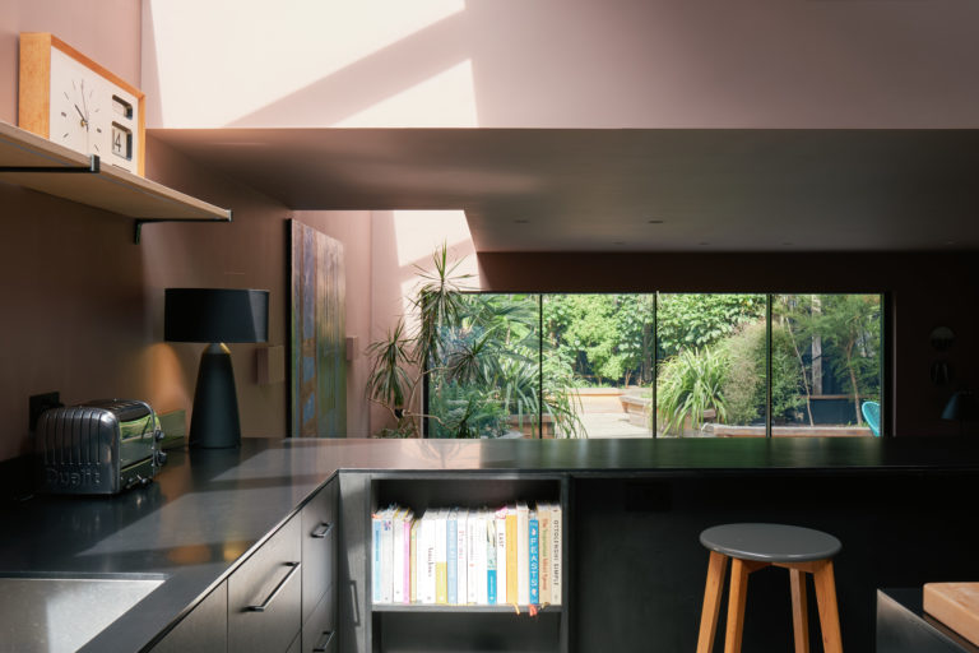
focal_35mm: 32
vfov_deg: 41.1
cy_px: 326
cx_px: 490
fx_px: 870
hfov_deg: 58.7
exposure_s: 1/40
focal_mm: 21.3
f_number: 8
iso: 160
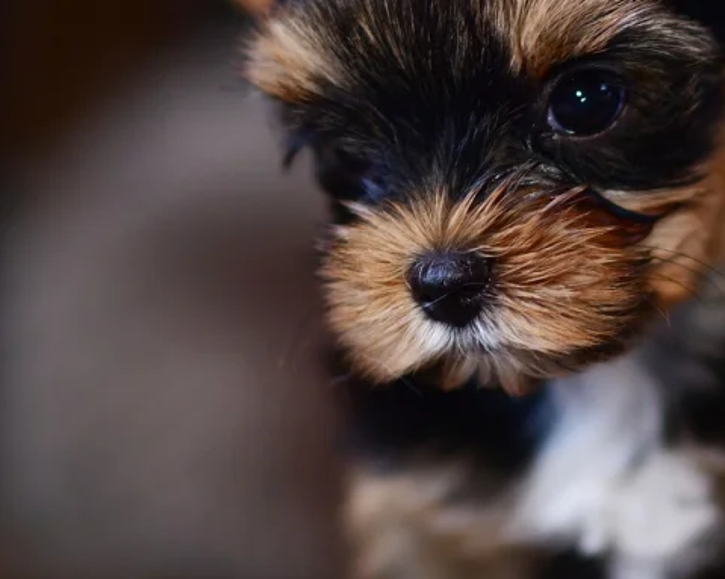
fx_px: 2789
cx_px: 565
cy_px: 224
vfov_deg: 11.9
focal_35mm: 130
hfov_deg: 14.7
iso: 250
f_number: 1.8
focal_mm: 85
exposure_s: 1/250
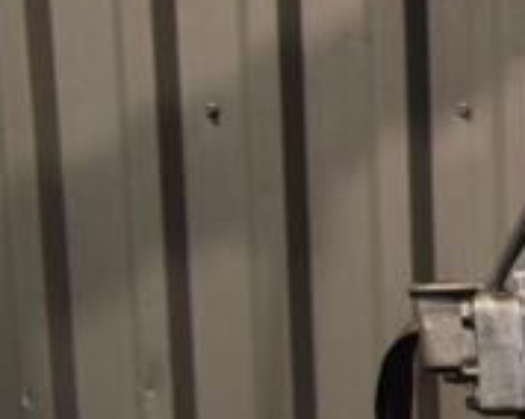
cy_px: 552
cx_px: 832
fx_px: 1546
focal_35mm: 100
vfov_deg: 14.7
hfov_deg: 17.1
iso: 800
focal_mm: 21
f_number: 5
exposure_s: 1/60
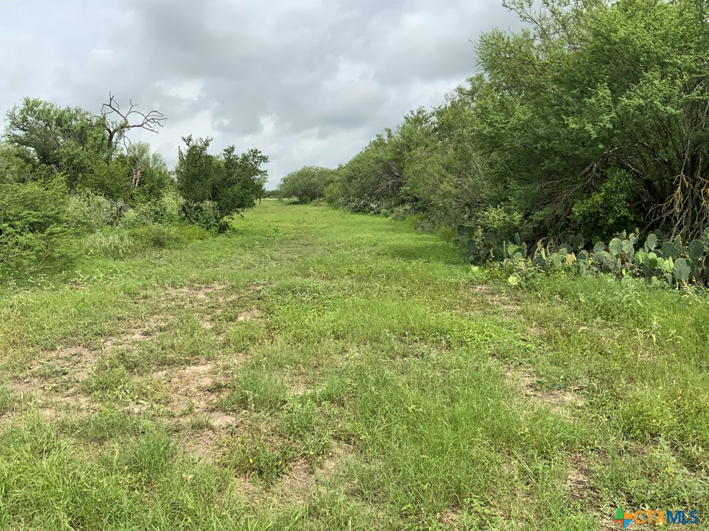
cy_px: 268
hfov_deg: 60.0
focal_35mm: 30
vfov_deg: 46.8
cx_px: 349
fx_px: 614
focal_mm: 3
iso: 16
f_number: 1.8
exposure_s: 1/1534
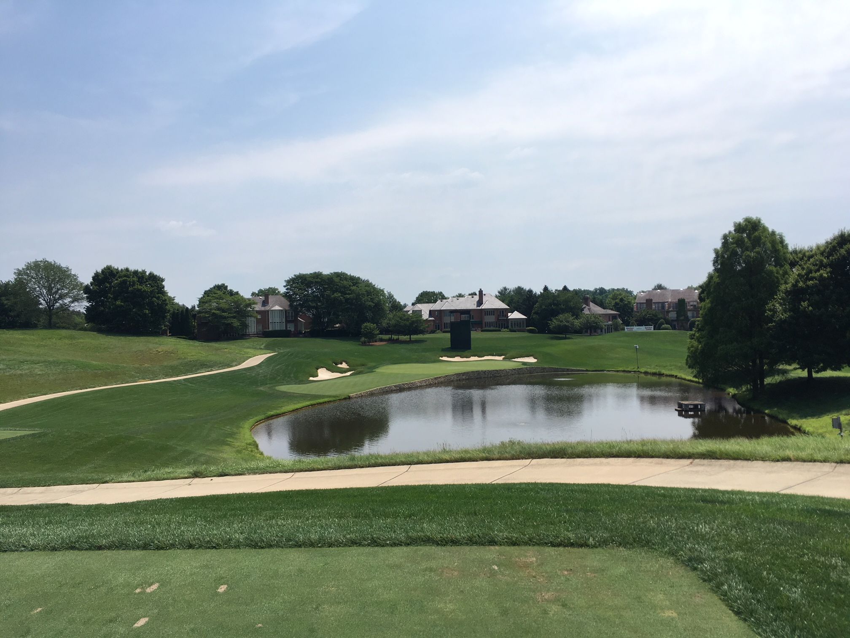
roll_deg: +1.2
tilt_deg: +1.3
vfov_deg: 48.2
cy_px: 319
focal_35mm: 29
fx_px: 712
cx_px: 425
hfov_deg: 61.7
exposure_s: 1/1832
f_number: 2.2
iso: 25
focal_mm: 4.15
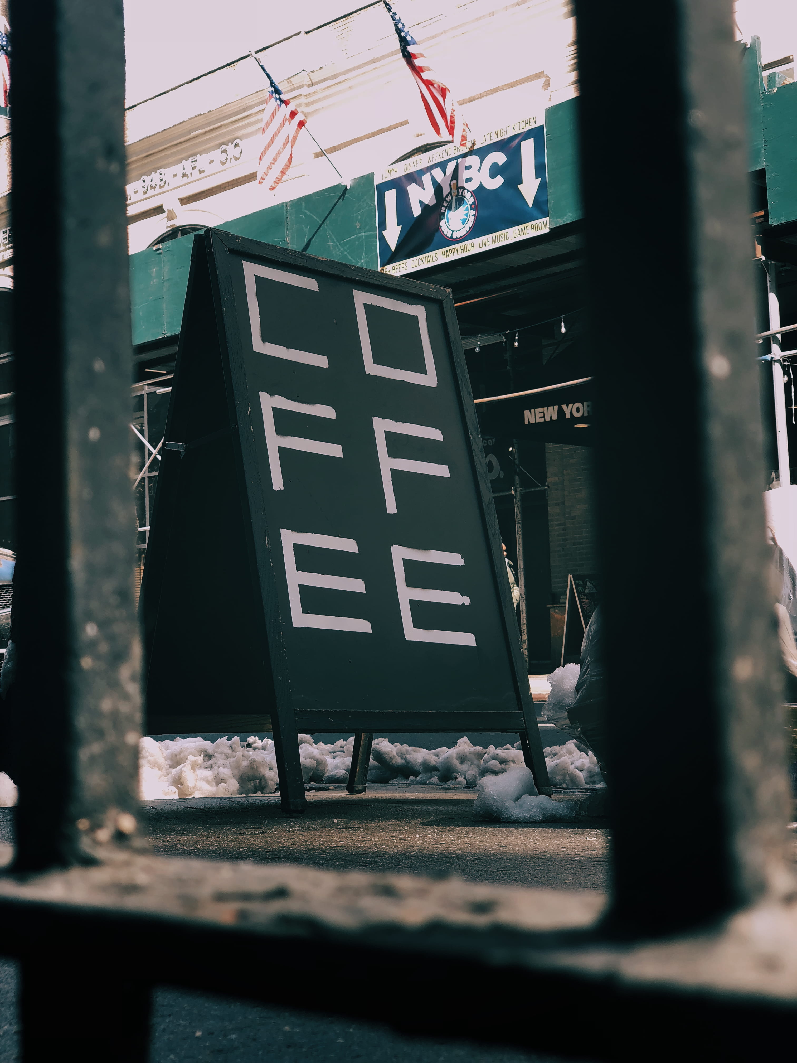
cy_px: 532
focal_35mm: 52
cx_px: 398
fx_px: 1596
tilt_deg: +4.2
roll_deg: +1.4
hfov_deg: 28.0
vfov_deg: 36.8
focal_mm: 6
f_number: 2.4
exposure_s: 1/120
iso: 16
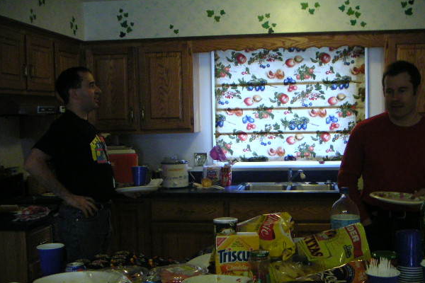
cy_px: 165
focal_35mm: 51
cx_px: 225
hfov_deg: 38.9
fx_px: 602
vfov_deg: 26.4
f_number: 3
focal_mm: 6
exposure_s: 1/20
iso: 400
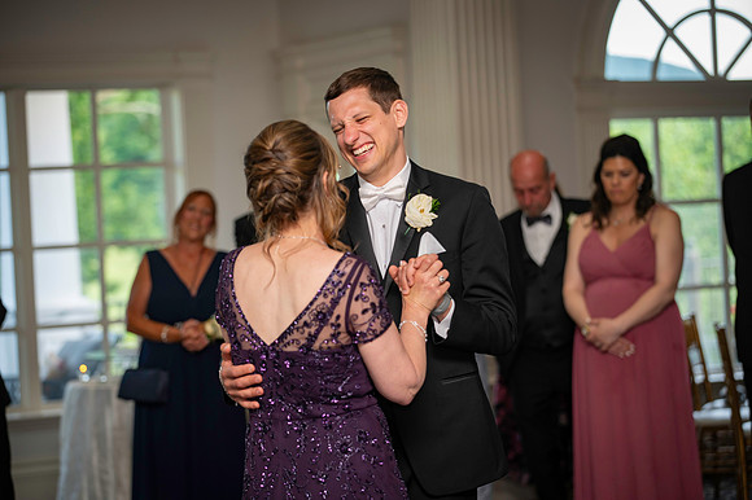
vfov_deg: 13.0
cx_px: 376
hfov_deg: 19.5
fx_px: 2192
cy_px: 250
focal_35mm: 105
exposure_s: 1/125
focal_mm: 105
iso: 640
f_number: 2.8
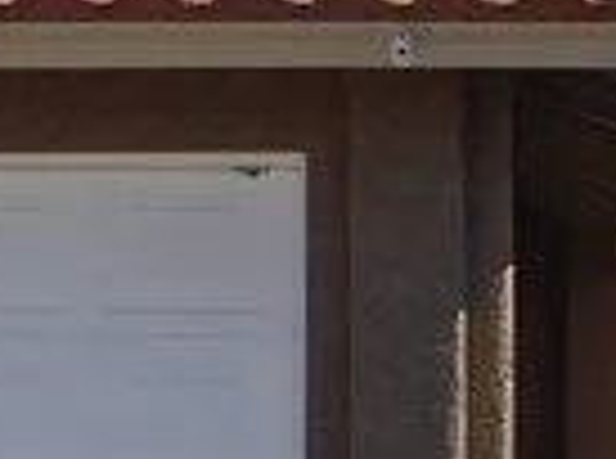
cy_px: 288
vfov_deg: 5.5
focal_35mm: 270
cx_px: 4
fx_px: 4792
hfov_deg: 7.3
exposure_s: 1/500
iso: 125
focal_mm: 6.3
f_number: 7
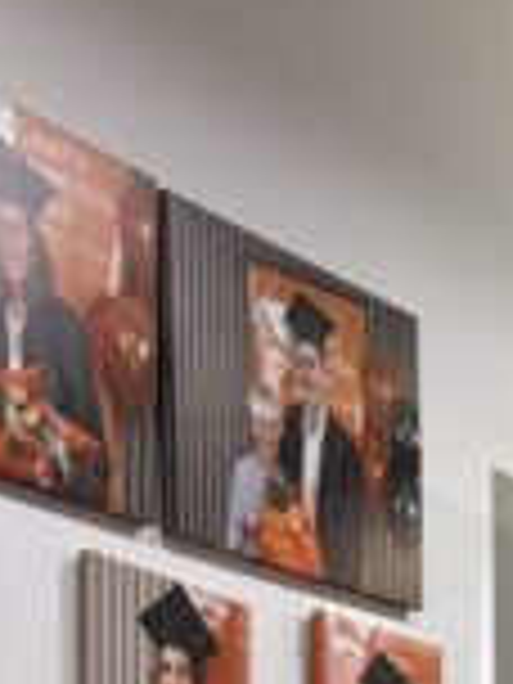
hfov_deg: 14.1
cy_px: 1035
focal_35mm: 95
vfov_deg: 18.3
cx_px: 860
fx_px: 1877
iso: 160
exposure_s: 1/50
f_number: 1.78
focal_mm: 6.76
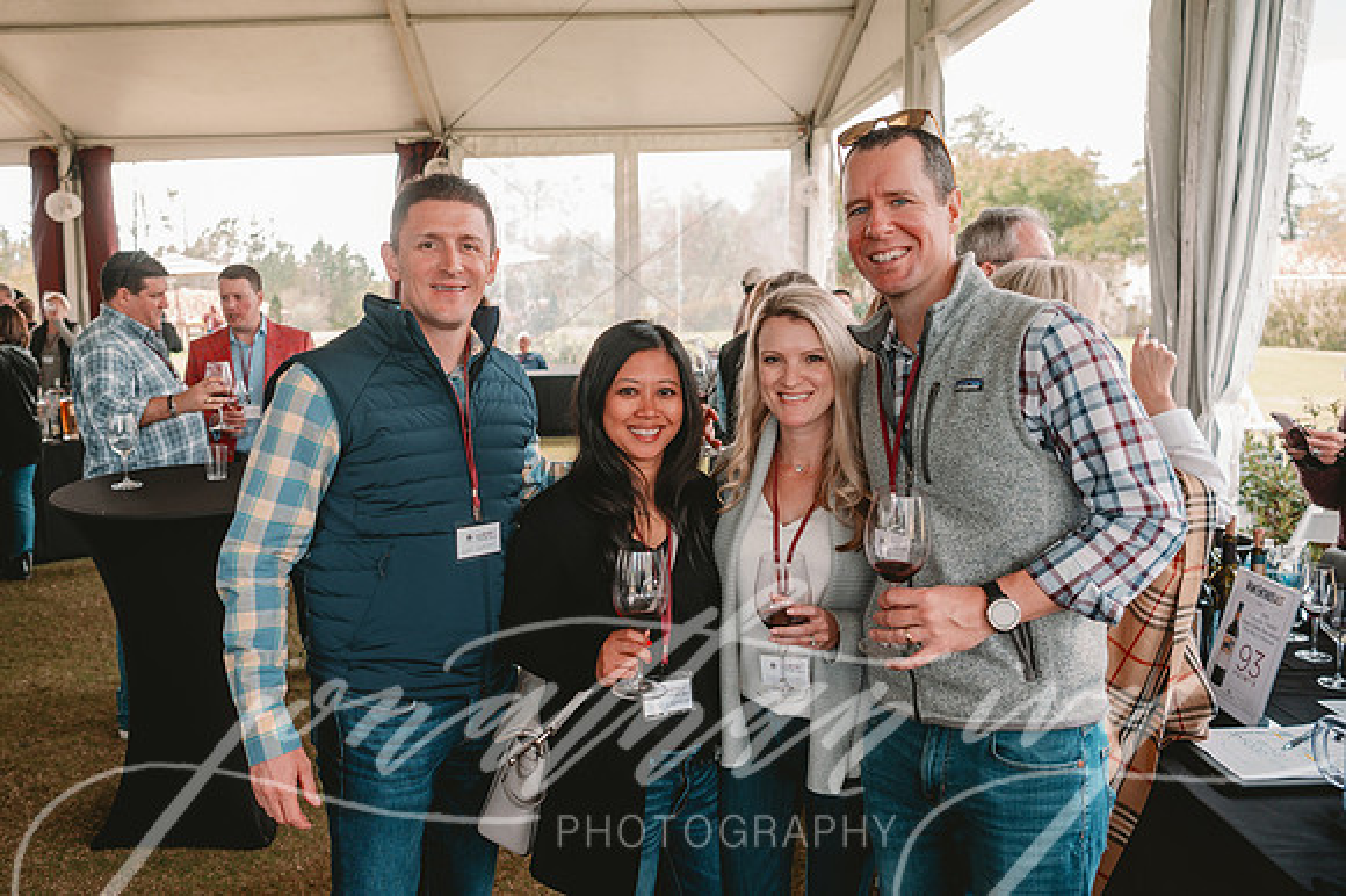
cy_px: 448
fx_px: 1158
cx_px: 601
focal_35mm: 31
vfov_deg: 42.3
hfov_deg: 60.2
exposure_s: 1/200
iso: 250
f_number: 3.5
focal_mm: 28
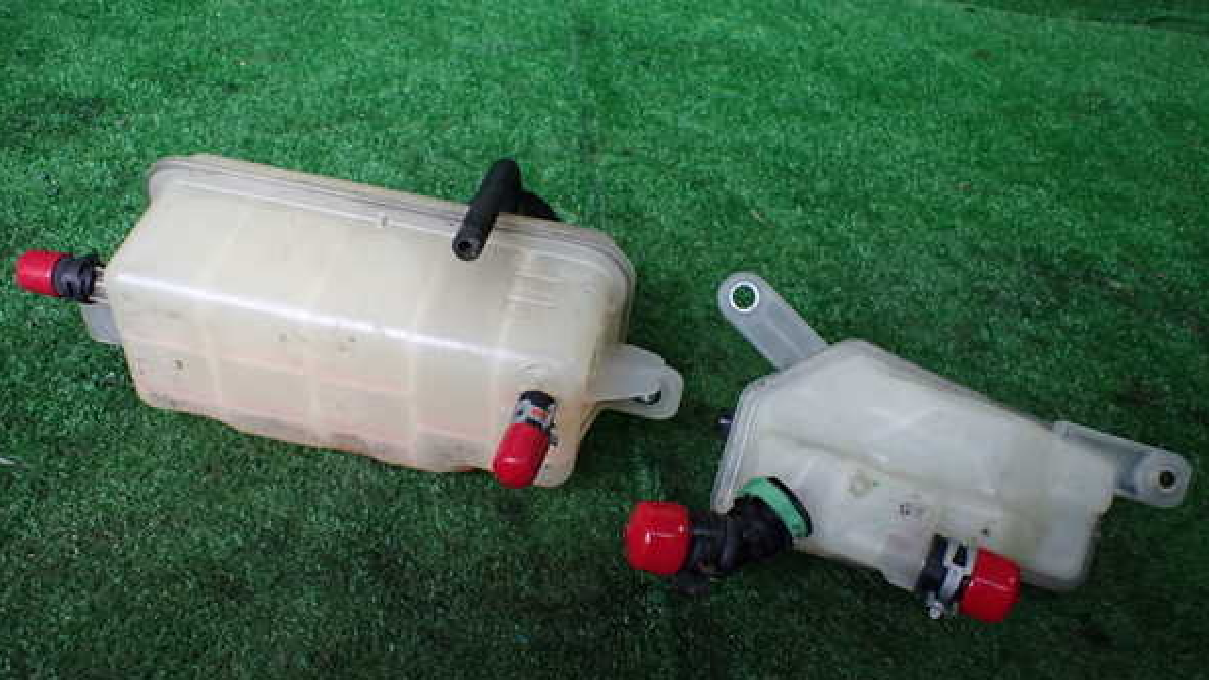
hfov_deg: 59.5
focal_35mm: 33
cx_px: 604
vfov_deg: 35.6
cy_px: 393
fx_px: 1058
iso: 400
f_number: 2.3
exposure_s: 1/125
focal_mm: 5.4
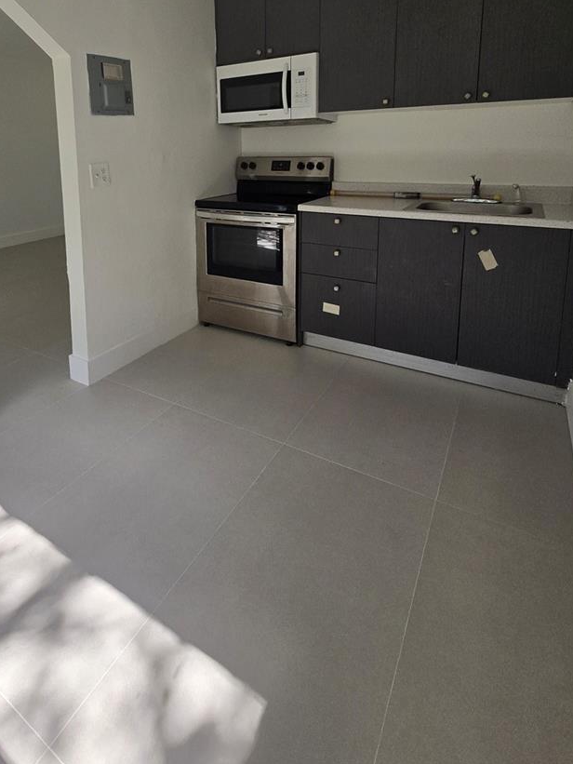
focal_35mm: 19
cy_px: 222
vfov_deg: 80.2
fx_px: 419
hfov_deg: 67.7
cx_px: 216
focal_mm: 2.2
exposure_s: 1/719
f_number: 2.2
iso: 125
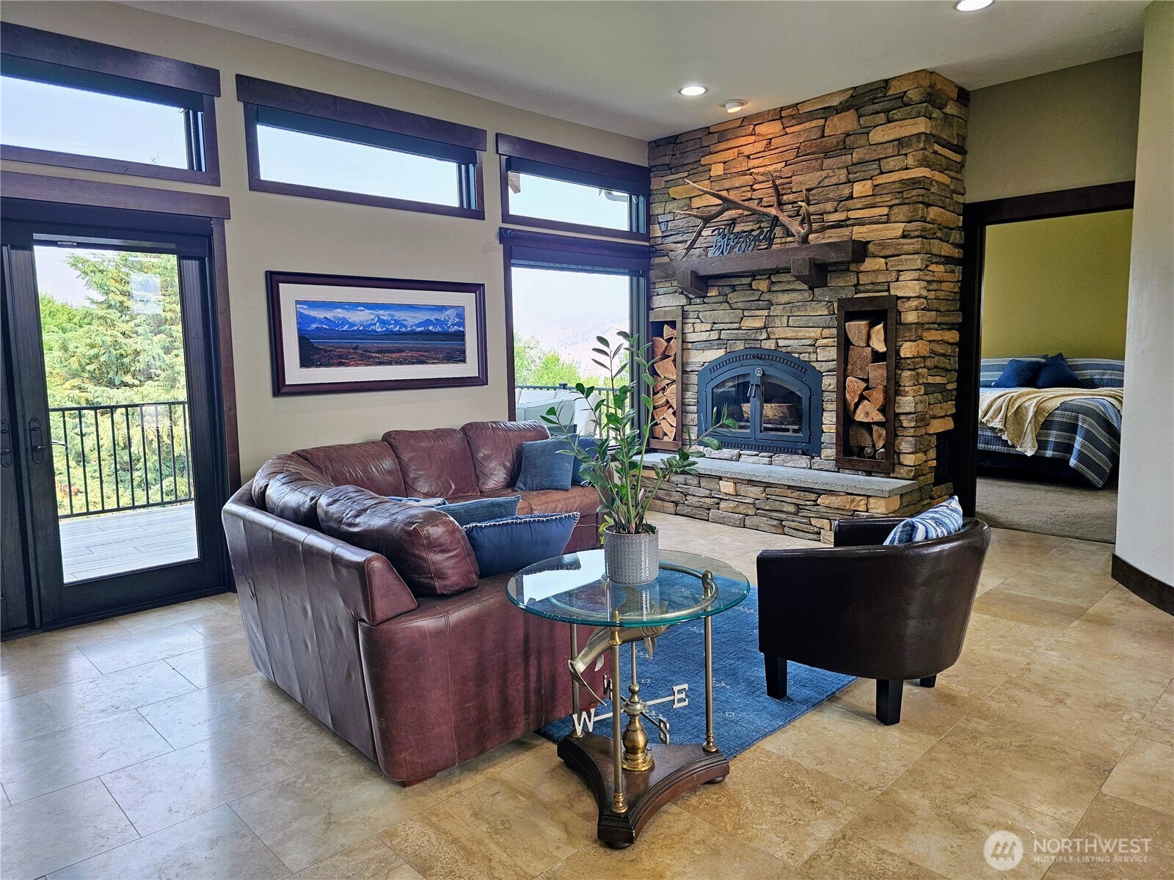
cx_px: 587
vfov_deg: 58.9
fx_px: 780
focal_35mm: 23
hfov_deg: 73.9
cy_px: 440
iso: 64
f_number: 1.7
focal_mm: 6.3
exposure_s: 1/120
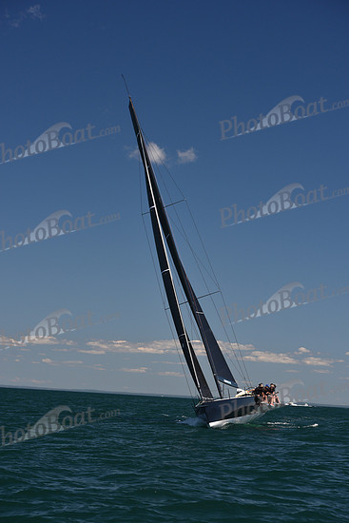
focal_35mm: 97
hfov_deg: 14.1
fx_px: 1410
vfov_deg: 21.0
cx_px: 170
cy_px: 266
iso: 250
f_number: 5.6
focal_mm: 92
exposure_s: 1/800
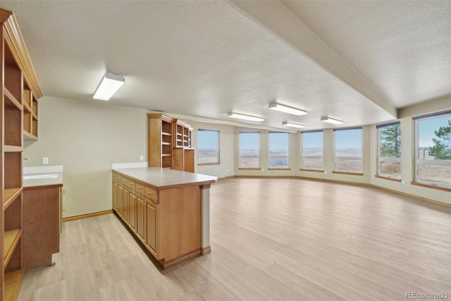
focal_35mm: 15
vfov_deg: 77.3
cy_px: 150
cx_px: 226
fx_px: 188
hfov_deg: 100.4
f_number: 8
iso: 800
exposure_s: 1/8
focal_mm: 10
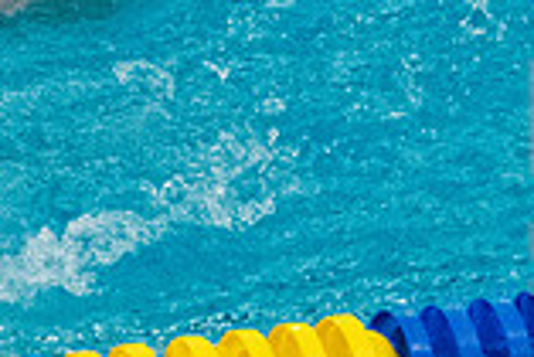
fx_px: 5746
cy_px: -296
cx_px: 150
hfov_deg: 5.3
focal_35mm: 387
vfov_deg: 3.5
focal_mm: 70
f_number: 5
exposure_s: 1/1250
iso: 10000
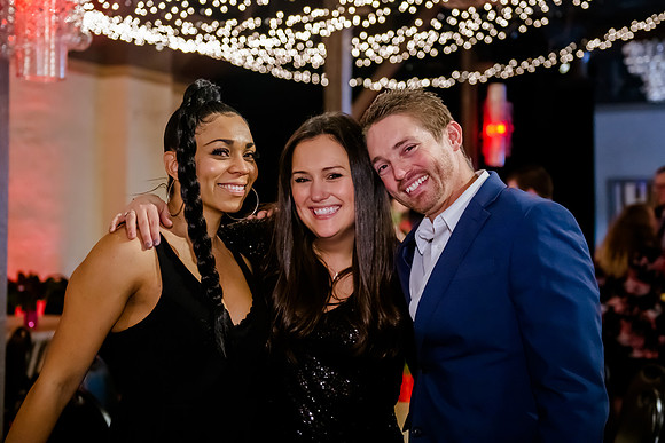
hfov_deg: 33.8
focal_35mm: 59
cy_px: 180
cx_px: 333
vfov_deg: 22.9
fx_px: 1096
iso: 5000
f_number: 2.8
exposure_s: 1/160
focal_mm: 50
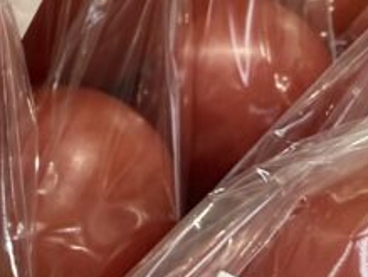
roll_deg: -0.4
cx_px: 269
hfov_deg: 18.6
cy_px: 336
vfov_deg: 13.7
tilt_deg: -40.7
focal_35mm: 105
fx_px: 1118
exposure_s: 1/60
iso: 200
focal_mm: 2.22
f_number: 2.2
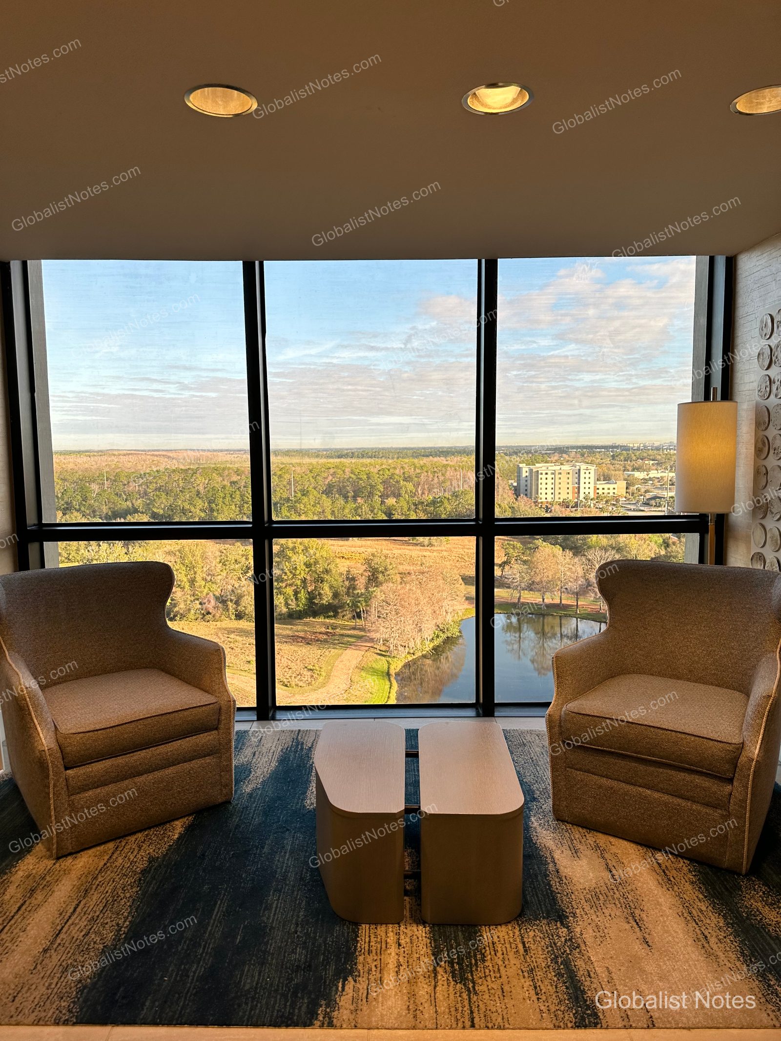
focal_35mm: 24
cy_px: 520
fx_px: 722
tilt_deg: -6.6
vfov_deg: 71.6
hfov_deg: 56.8
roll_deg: +0.1
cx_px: 390
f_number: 1.78
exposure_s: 1/709
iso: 80
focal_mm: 6.86
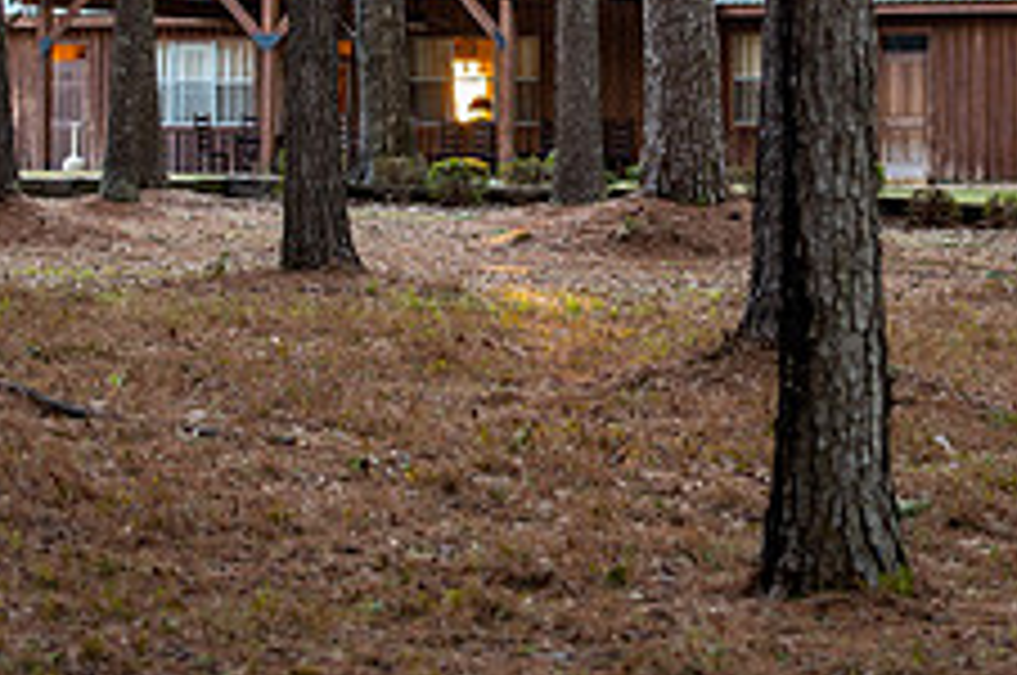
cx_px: 634
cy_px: 45
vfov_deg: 7.6
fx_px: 5078
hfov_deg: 11.4
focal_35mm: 180
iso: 500
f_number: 2.8
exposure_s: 1/100
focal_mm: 70
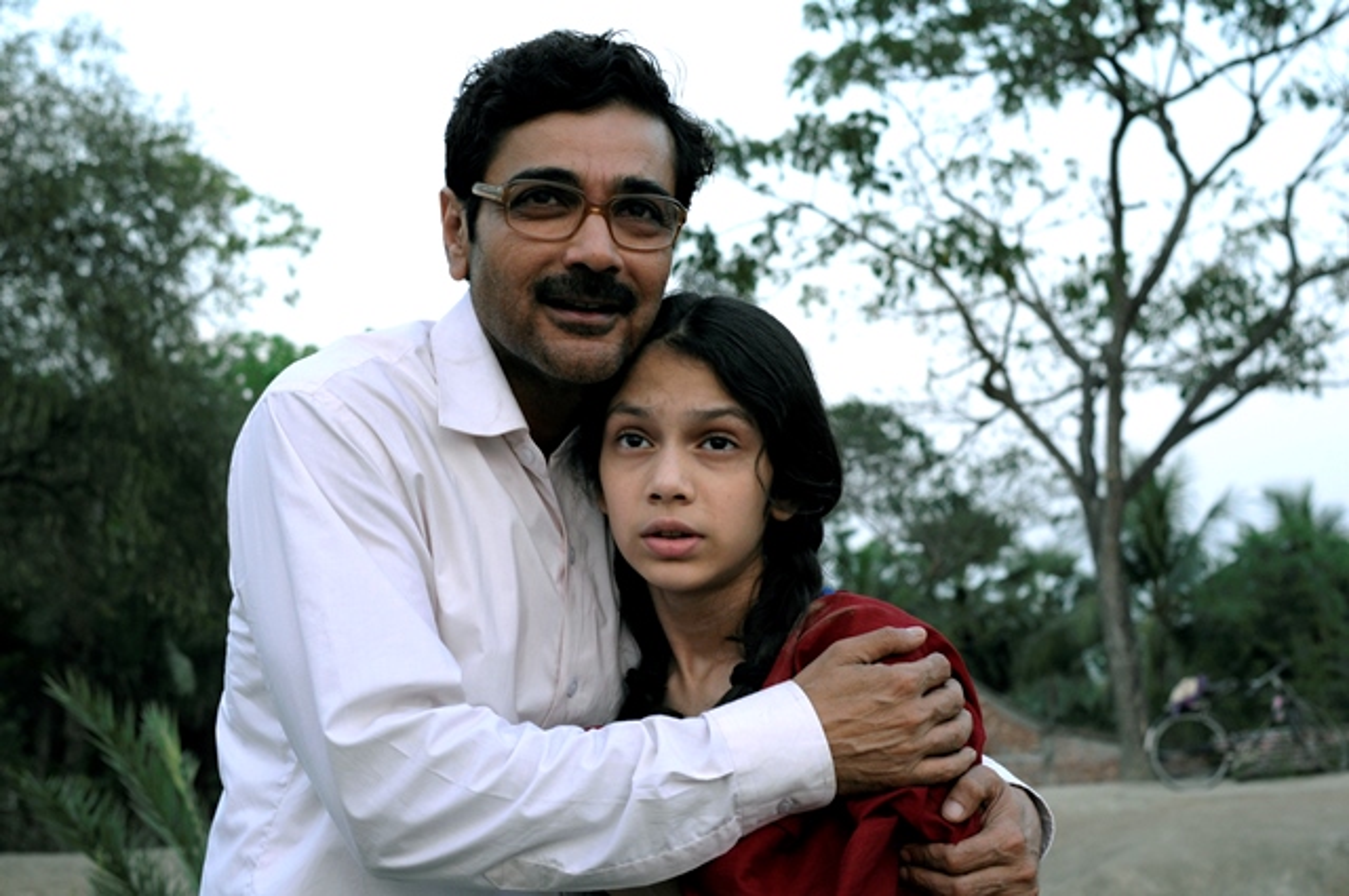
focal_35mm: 52
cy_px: 448
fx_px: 1965
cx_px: 674
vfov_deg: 25.7
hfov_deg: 37.9
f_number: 5
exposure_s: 1/100
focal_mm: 35
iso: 500
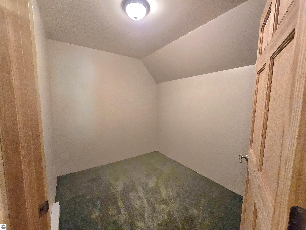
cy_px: 115
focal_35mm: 13
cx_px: 153
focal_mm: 2.2
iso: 1000
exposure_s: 1/60.2
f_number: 2.2
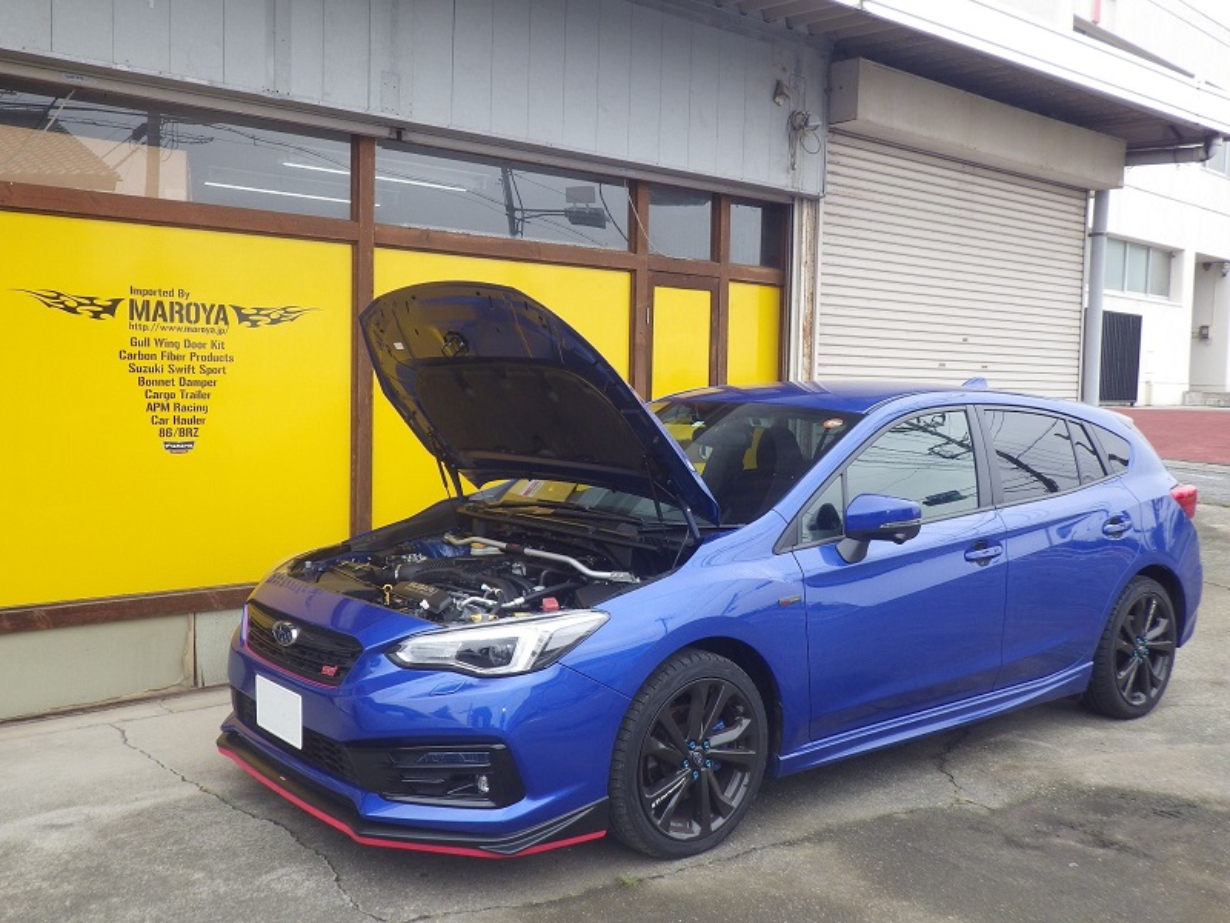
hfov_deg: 54.0
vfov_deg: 41.8
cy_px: 462
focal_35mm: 34
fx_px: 1208
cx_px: 615
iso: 125
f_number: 4.6
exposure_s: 1/160
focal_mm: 6.1
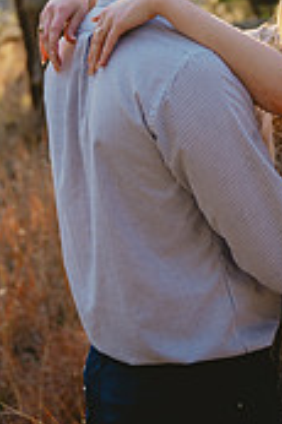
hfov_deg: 9.5
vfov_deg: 14.3
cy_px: 74
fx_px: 1683
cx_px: 291
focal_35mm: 143
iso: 100
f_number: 2.8
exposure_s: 1/200
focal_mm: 55
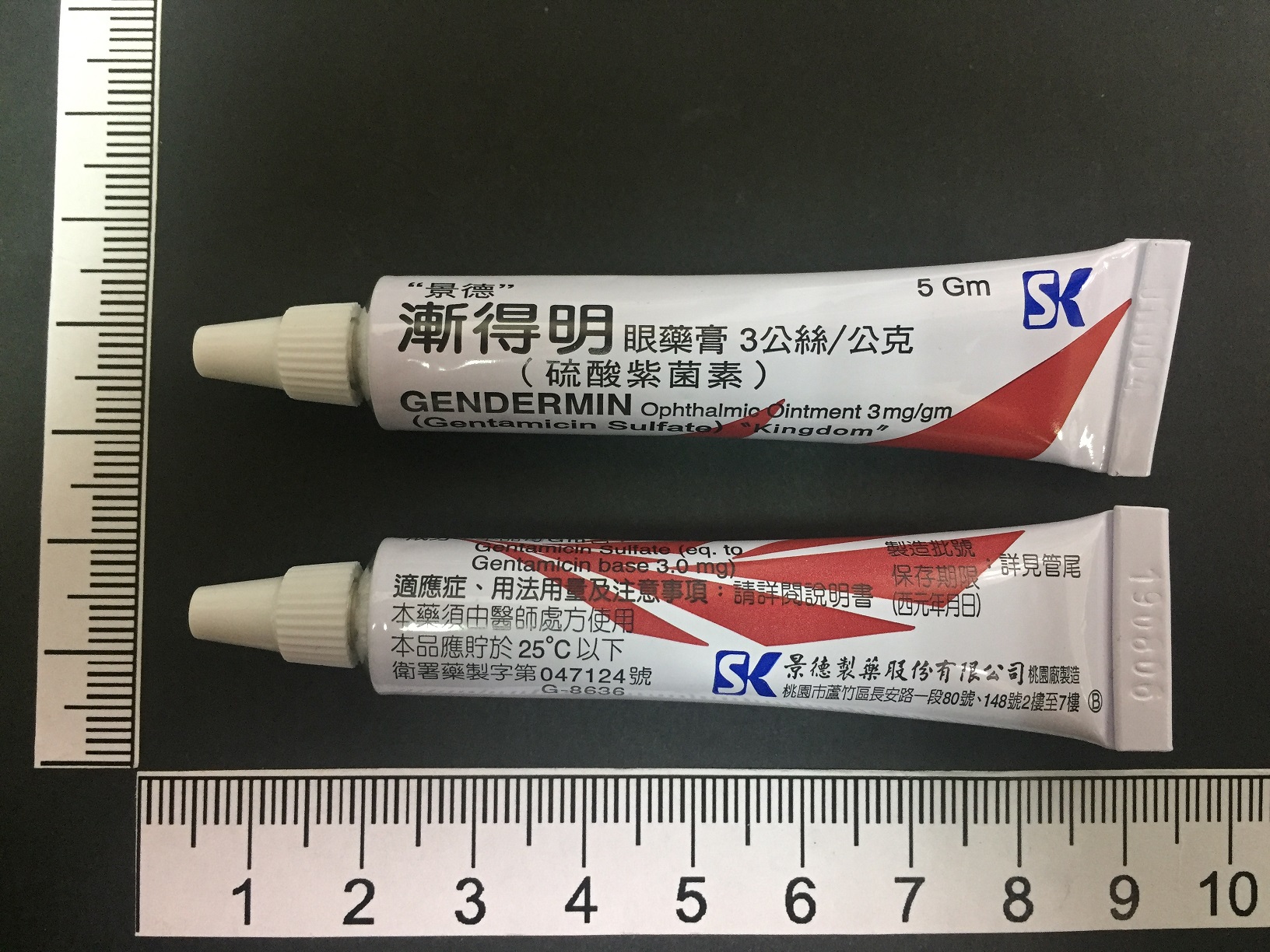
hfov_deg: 61.7
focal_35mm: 29
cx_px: 635
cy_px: 476
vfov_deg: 48.2
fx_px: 1064
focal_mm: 4.15
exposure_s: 1/33
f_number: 2.2
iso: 200
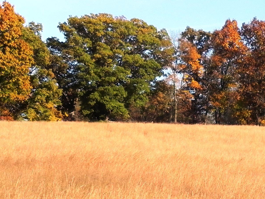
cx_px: 255
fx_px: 1263
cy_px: 165
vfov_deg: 9.0
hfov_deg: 11.9
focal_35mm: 165
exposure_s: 1/263
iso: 160
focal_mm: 11.8
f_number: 6.3
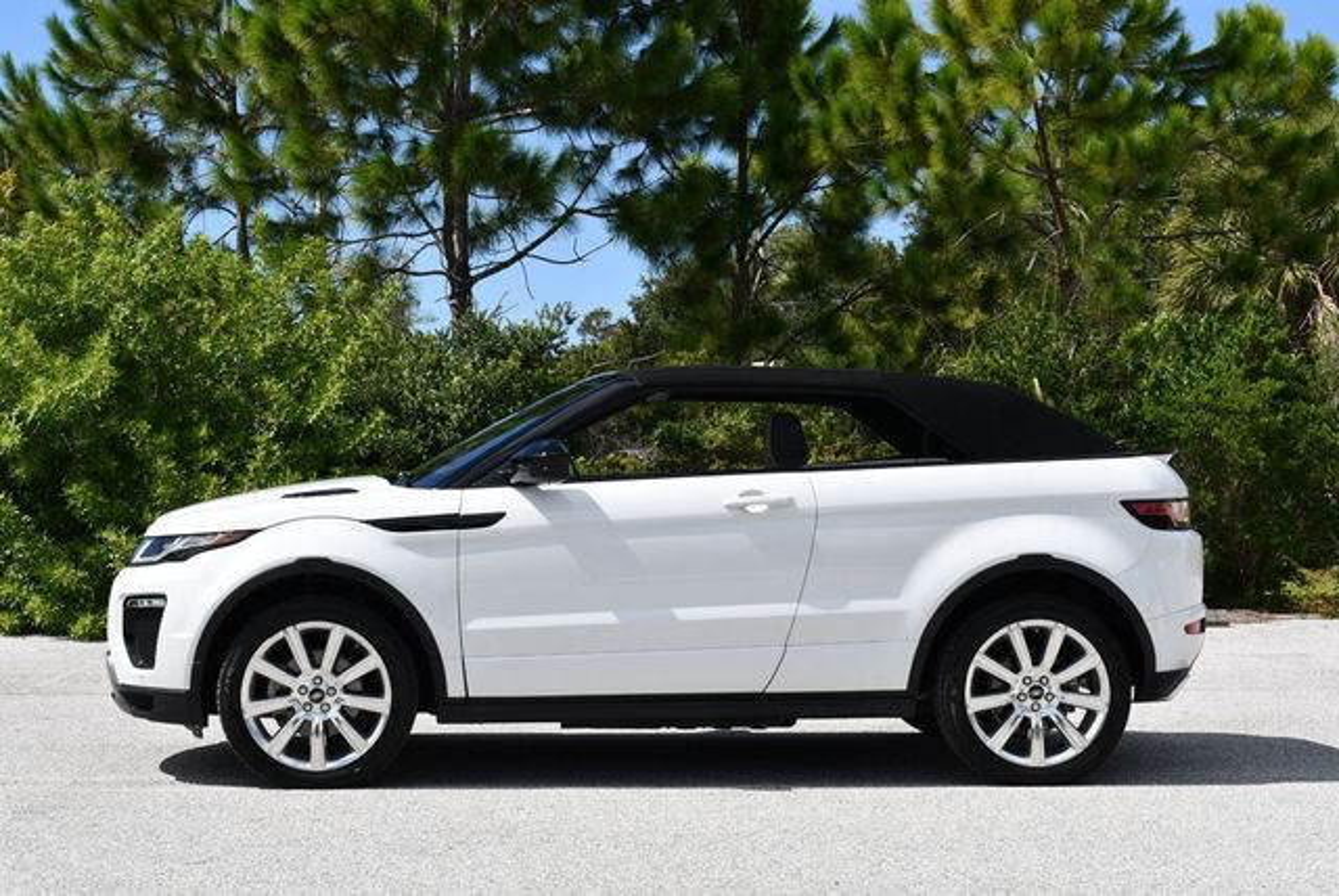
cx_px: 670
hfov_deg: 31.4
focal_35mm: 64
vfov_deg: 21.3
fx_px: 2383
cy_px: 448
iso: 100
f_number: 8
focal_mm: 32
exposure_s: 1/250
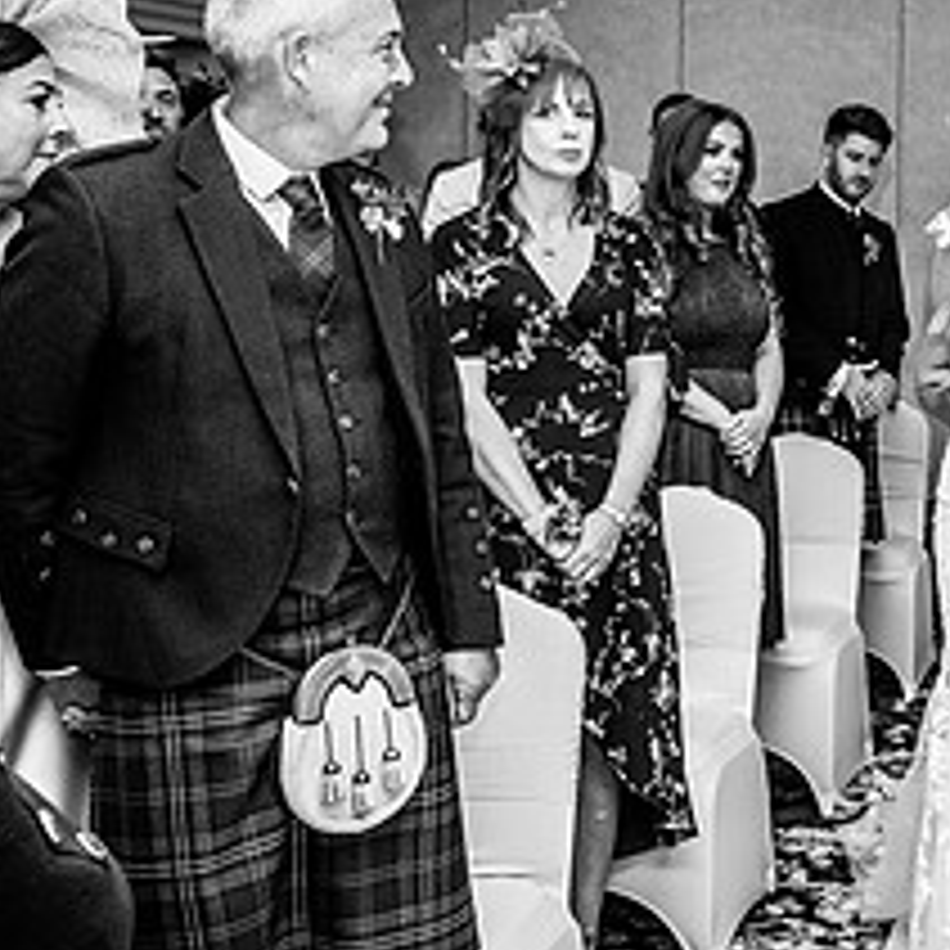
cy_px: 253
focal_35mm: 64
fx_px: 1987
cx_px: 1040
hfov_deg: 25.0
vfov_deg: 26.6
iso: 400
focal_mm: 24
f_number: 5.6
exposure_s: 1/100
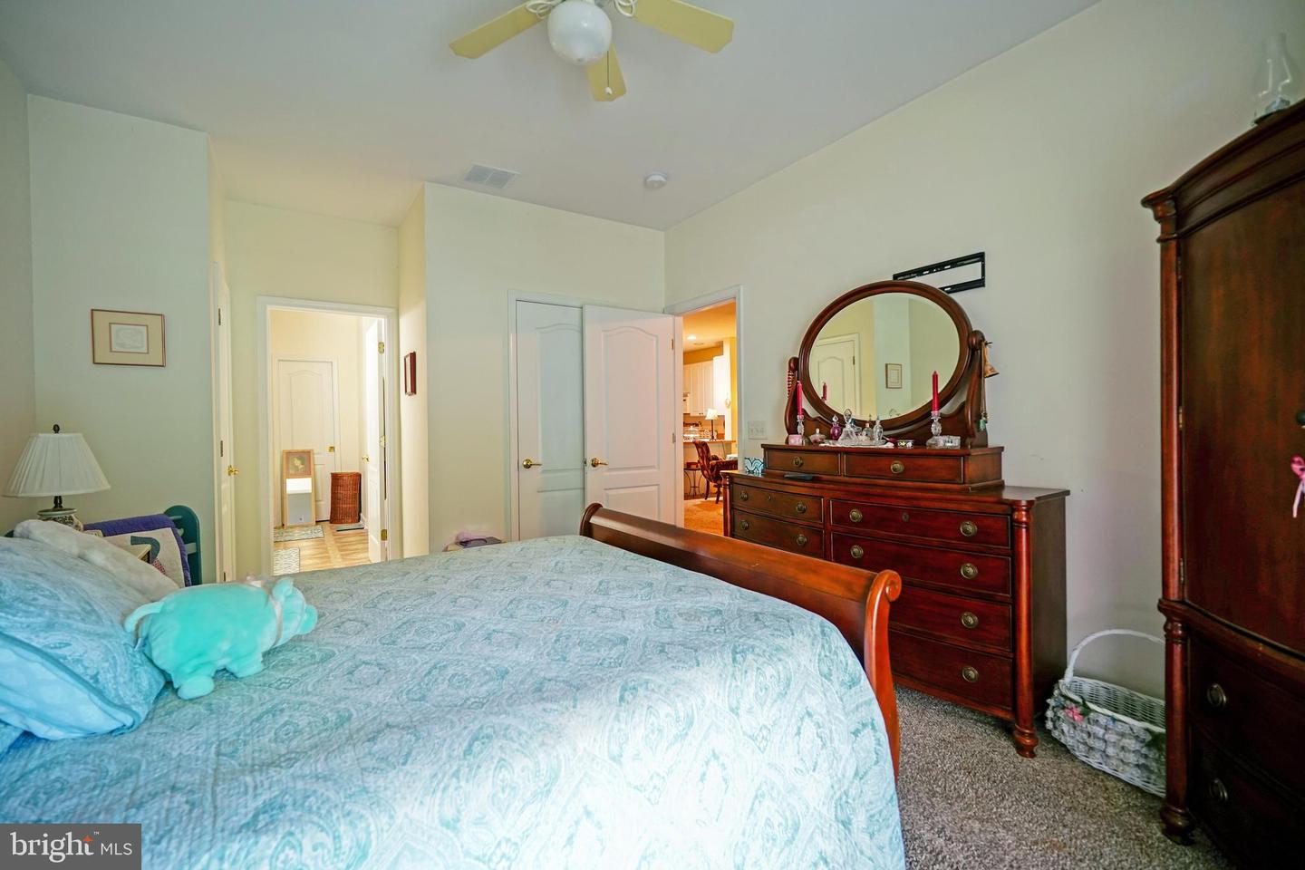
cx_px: 652
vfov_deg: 77.3
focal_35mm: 15
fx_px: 544
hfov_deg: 100.4
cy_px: 435
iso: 640
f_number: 2.8
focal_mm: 10
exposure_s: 1/30
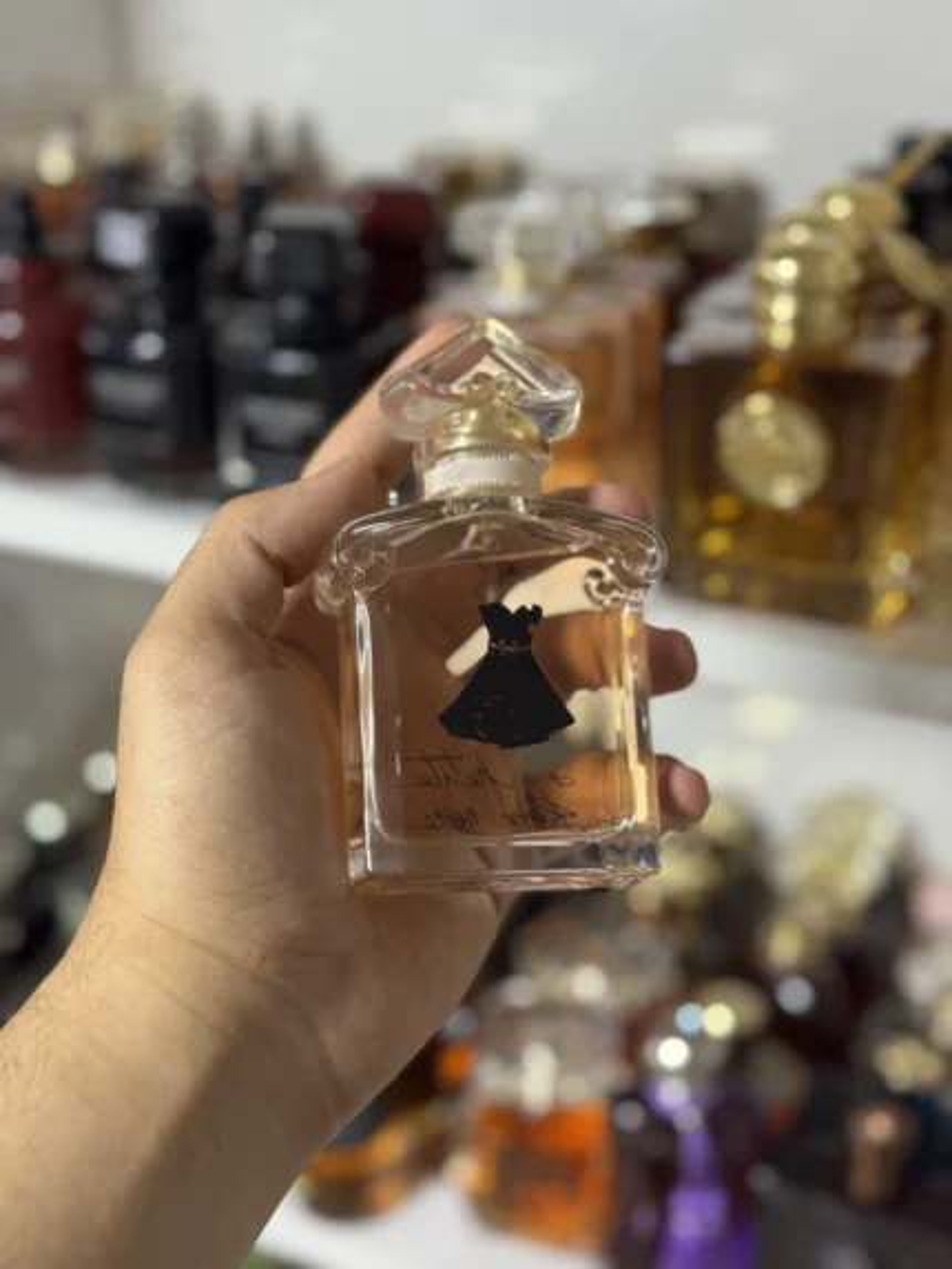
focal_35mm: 48
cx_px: 476
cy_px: 634
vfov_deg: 39.6
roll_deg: -0.6
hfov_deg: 30.3
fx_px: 1759
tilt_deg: -25.2
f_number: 1.78
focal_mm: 6.76
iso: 250
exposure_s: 1/50
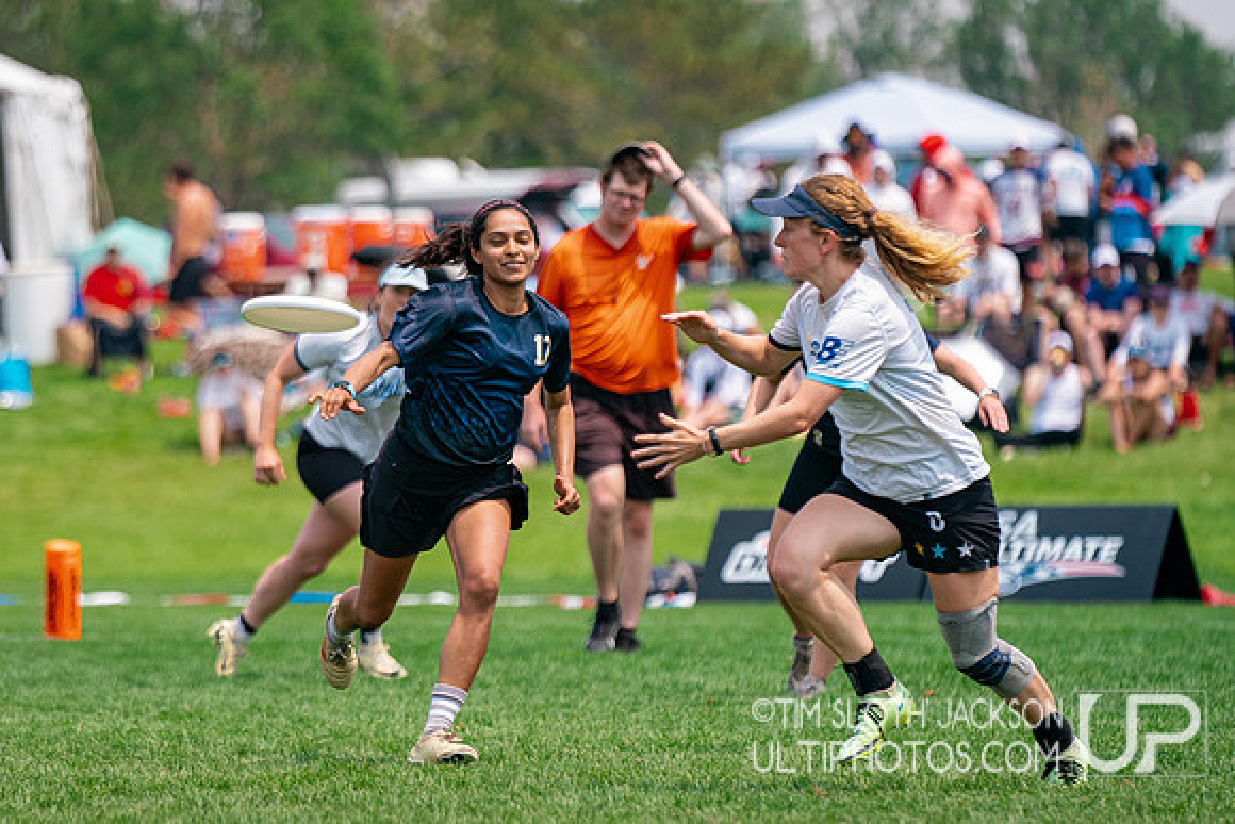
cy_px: 443
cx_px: 345
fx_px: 10728
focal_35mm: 313
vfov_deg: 4.4
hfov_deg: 6.6
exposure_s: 1/6400
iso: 400
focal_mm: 200
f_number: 3.2
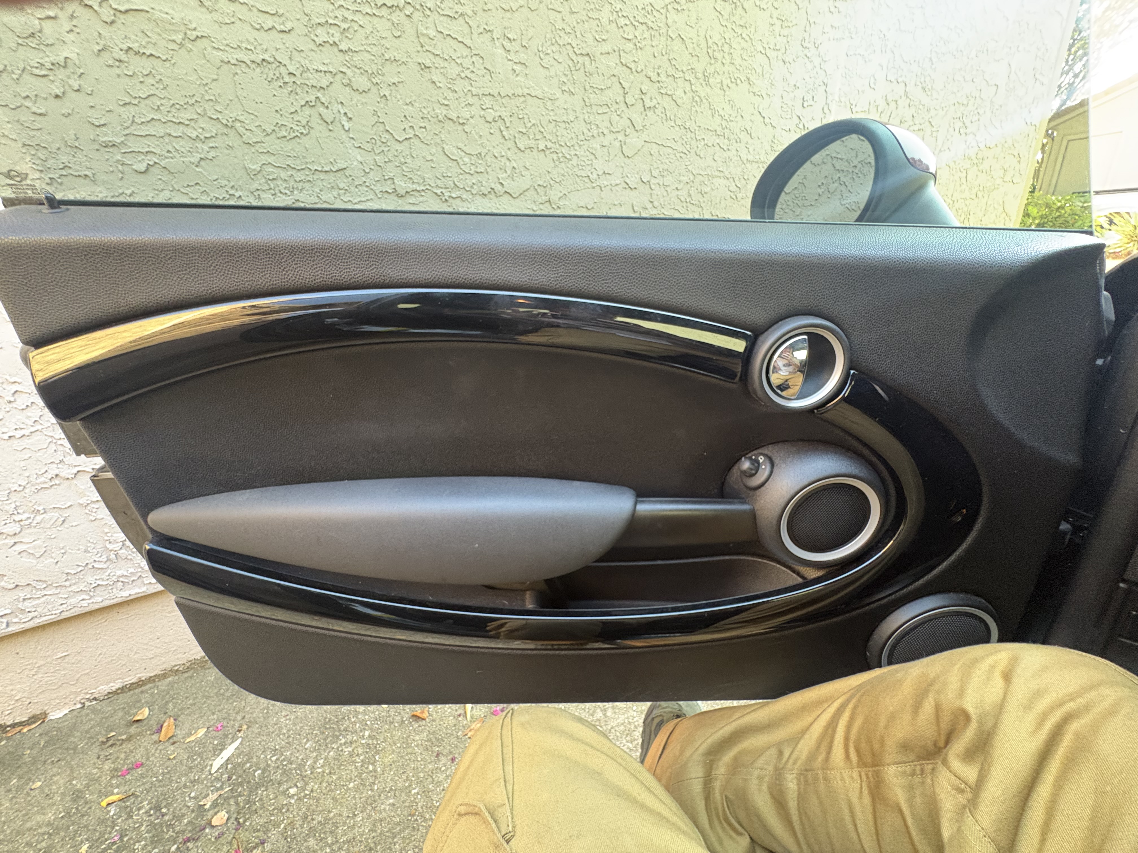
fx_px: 460
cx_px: 569
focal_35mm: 14
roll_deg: +4.8
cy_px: 426
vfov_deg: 85.7
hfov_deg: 102.1
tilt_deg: -21.7
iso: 500
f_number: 2.2
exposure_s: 1/60
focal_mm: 2.22
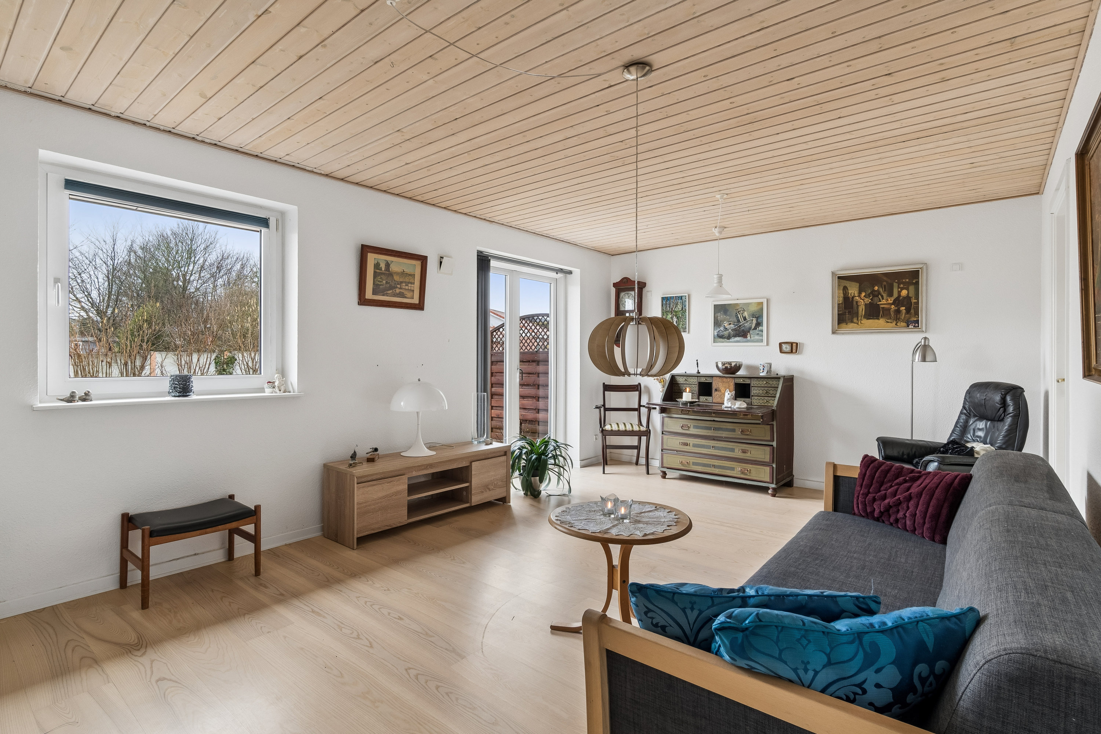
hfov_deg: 95.0
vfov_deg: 72.1
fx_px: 505
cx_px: 550
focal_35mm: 16
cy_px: 367
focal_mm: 11
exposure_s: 1.3
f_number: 8
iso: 200
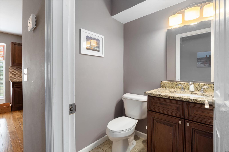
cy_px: 76
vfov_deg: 73.7
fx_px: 102
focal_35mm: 16
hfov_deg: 96.7
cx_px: 114
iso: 400
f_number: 8
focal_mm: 8
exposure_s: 1/2
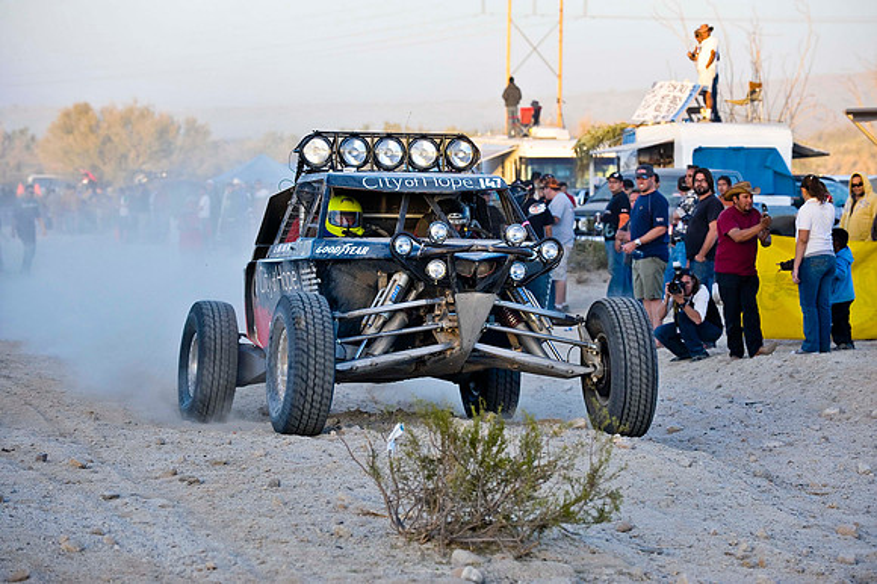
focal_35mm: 150
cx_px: 438
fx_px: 3652
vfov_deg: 9.1
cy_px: 292
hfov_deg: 13.7
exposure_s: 1/500
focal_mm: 150
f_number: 5.6
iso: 1000
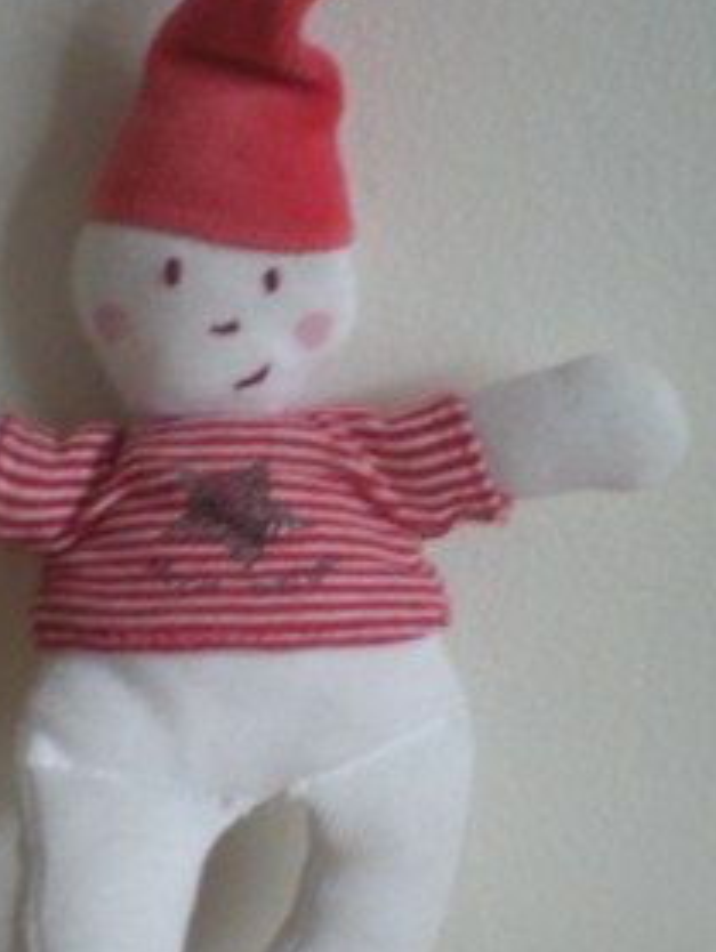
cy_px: 541
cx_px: 185
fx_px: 1955
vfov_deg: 27.3
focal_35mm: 71
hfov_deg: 20.6
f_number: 3.1
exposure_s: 1/8
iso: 355
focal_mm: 6.3
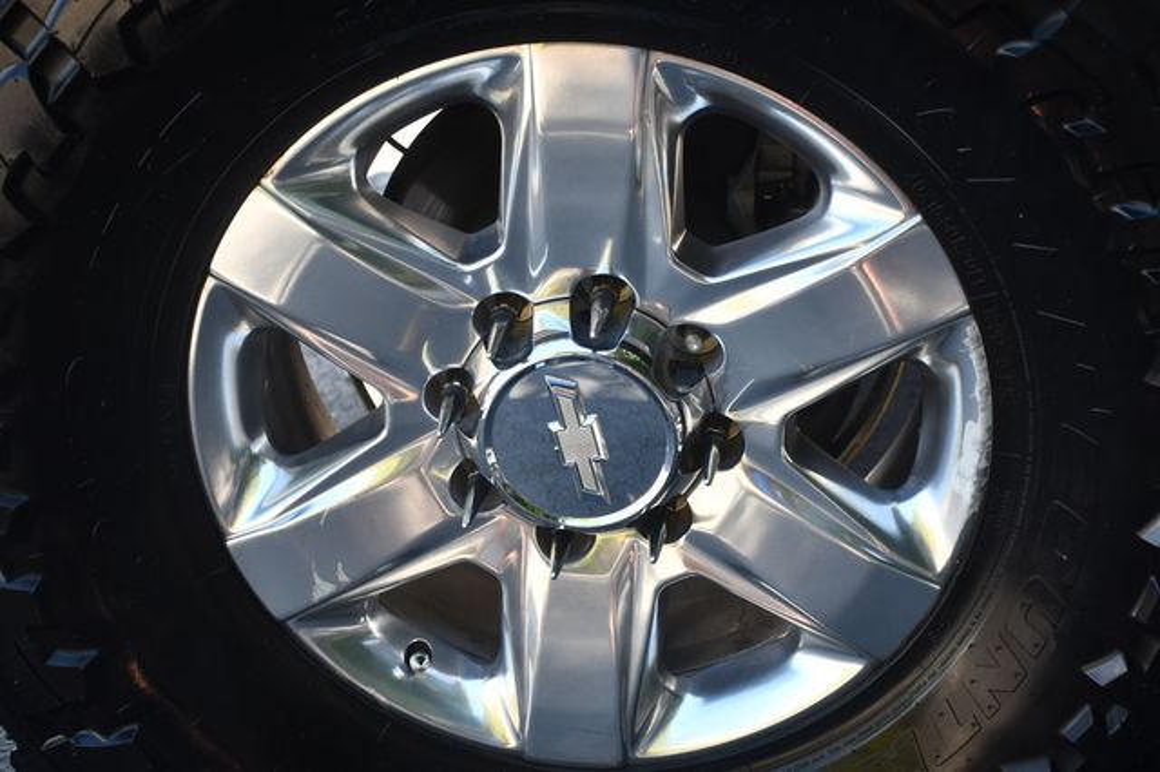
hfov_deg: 28.1
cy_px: 386
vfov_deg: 18.9
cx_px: 580
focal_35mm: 72
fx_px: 2319
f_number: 4.5
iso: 450
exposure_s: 1/250
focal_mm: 48
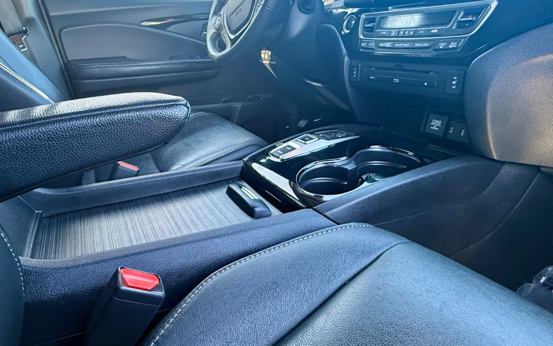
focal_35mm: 23
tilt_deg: -17.4
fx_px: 347
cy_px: 139
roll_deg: +0.2
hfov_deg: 76.3
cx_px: 222
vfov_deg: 52.7
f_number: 2.2
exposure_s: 1/79
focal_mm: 2.22
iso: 400
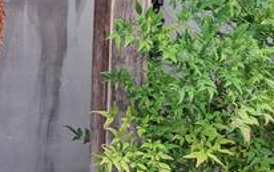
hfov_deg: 16.7
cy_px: 185
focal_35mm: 105
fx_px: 785
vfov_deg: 12.3
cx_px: -207
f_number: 1.8
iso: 50
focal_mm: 5.23
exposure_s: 1/50
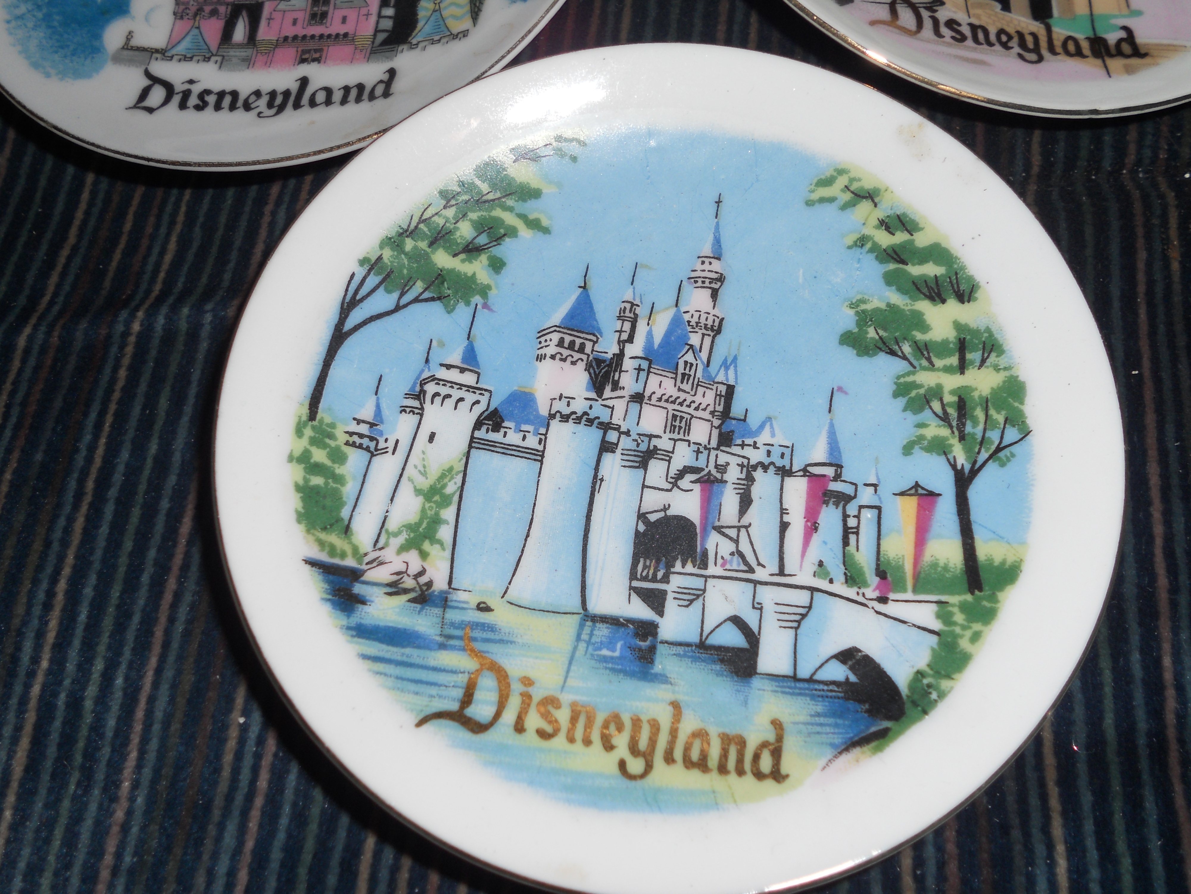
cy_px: 447
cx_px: 596
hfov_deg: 56.8
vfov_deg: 44.2
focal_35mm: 32
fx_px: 1101
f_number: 8.8
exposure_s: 1/25
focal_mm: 5.8
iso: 80
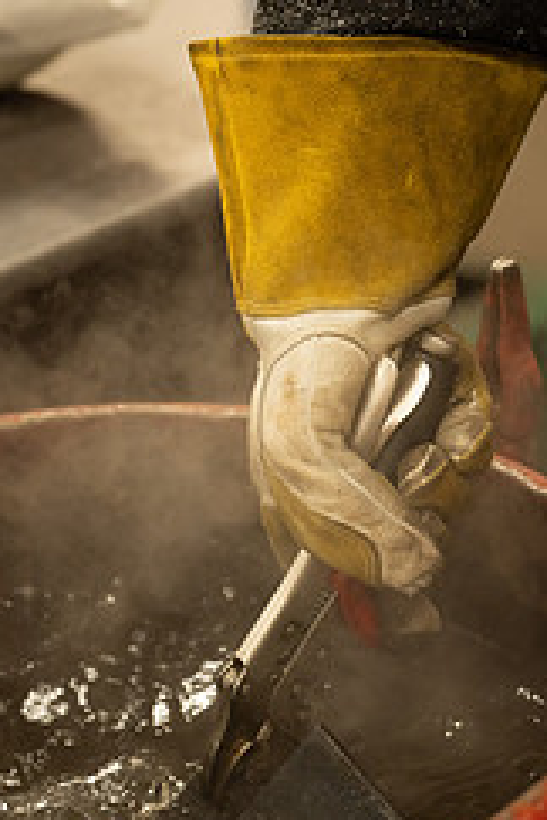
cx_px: 250
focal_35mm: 111
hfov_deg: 12.3
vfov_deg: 18.3
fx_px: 2530
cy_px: 246
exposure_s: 1/400
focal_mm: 60
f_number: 2.8
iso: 640
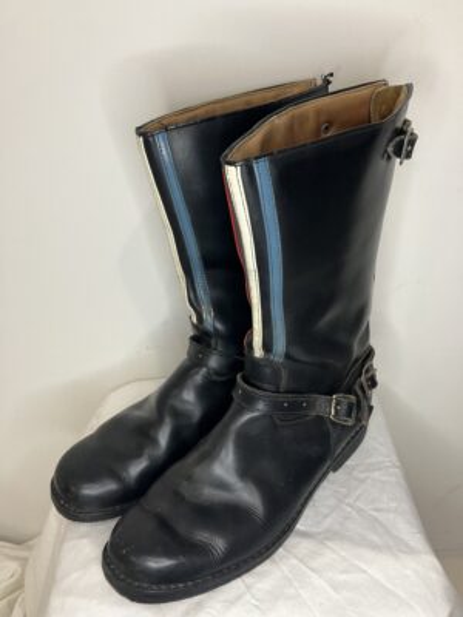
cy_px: 308
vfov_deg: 63.4
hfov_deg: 49.7
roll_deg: +2.3
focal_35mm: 28
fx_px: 499
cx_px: 232
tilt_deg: -29.6
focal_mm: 3.99
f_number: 1.8
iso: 80
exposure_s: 1/50
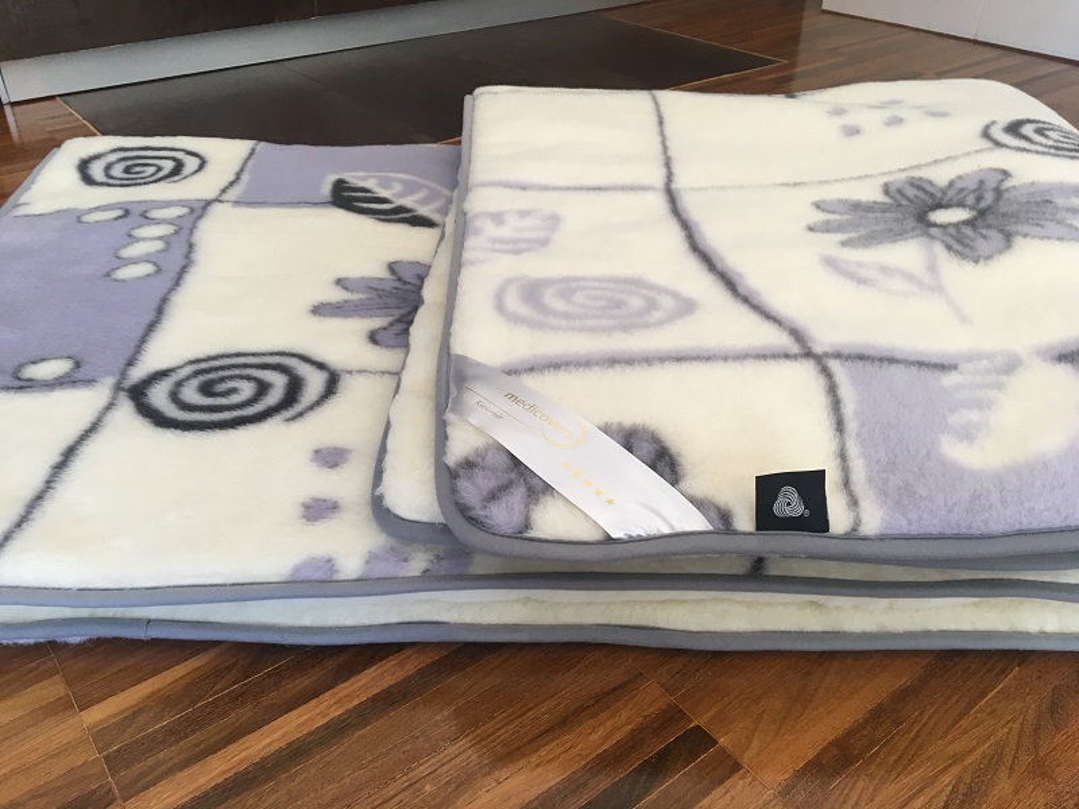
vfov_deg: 48.2
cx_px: 540
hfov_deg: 61.7
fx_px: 904
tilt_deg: -35.0
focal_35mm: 29
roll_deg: -1.2
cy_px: 404
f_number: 2.2
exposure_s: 1/33
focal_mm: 4.15
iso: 32
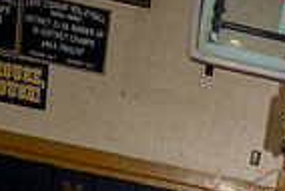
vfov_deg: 13.9
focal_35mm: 76
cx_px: 259
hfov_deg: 25.7
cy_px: 428
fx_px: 602
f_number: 8
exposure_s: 1/250
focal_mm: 24
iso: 800
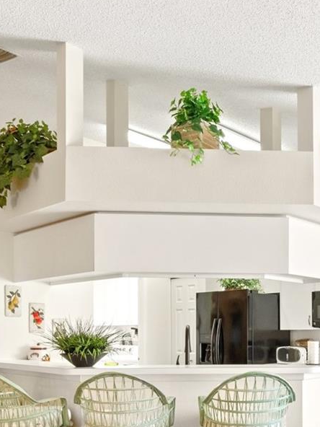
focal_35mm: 39
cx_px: 246
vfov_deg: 45.9
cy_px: 330
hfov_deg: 35.9
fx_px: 481
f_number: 8
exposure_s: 1/8
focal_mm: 10
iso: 400
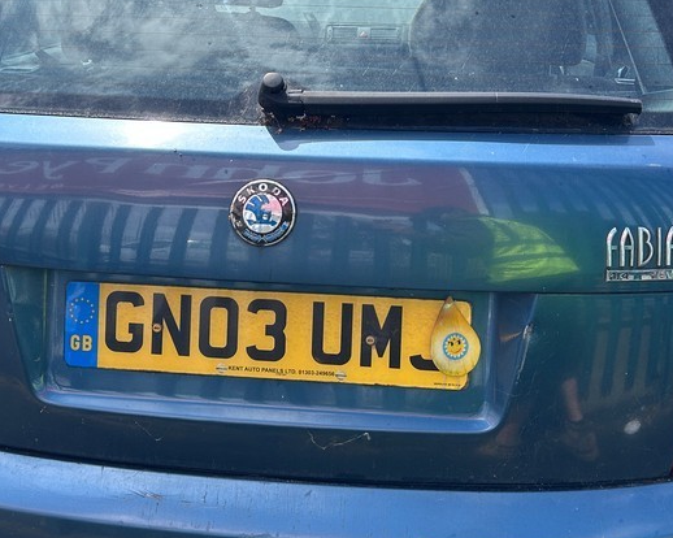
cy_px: 226
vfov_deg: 30.8
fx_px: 976
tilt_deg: -18.8
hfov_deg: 38.0
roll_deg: -1.3
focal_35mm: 49
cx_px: 295
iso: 50
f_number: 1.5
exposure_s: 1/1751
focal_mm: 5.7
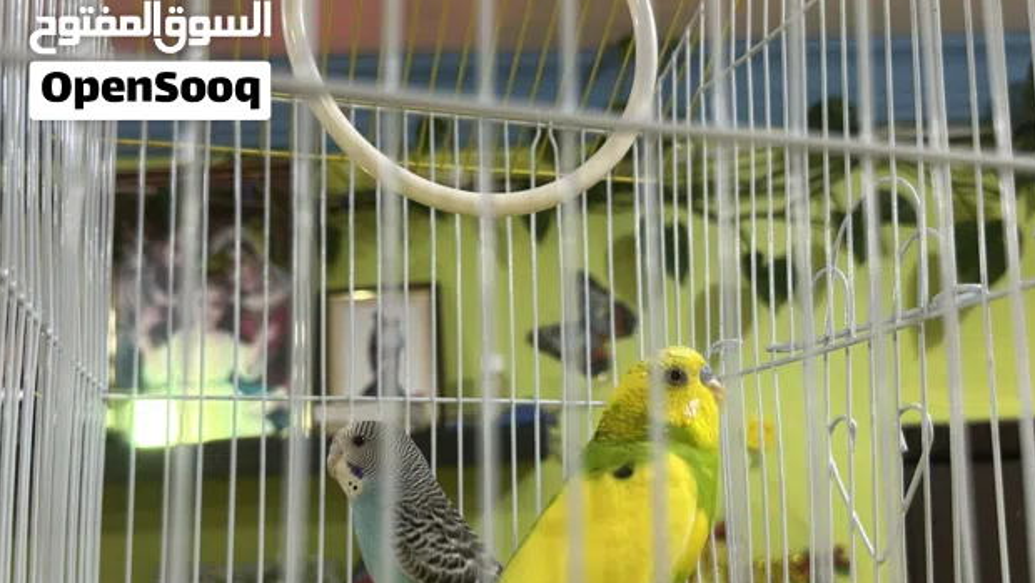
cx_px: 523
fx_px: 741
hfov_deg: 69.8
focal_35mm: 27
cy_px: 361
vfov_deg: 42.6
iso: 200
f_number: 1.78
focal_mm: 6.86
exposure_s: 1/100
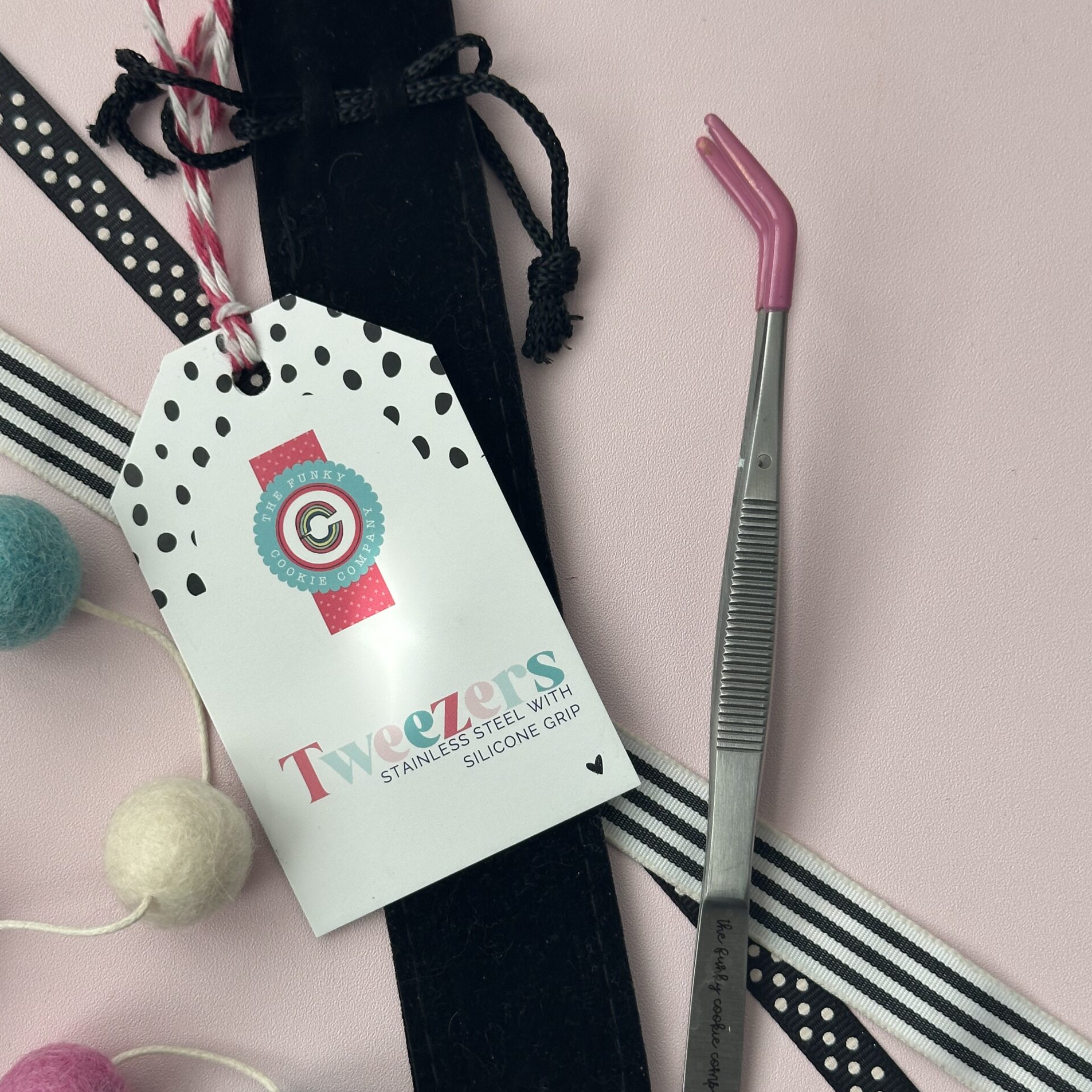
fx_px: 2034
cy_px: 631
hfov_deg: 30.0
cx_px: 548
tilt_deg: -88.6
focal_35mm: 57
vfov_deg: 30.0
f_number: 1.78
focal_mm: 6.86
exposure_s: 1/121
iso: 64
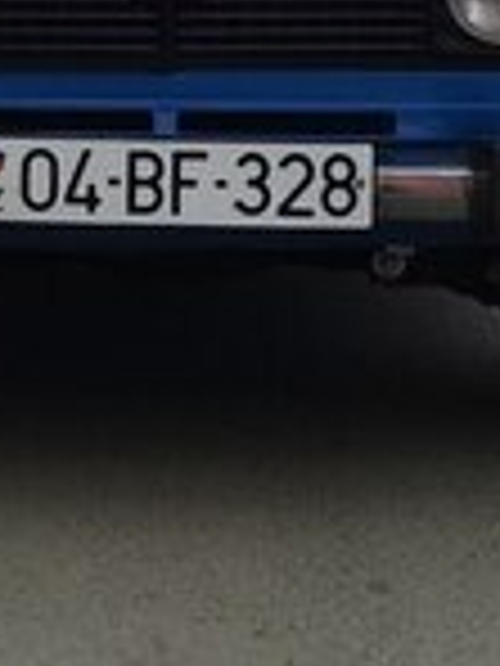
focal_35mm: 104
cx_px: 122
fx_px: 2003
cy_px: -90
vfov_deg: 18.1
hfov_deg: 14.2
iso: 50
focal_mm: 3.3
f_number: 2.2
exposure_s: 1/161
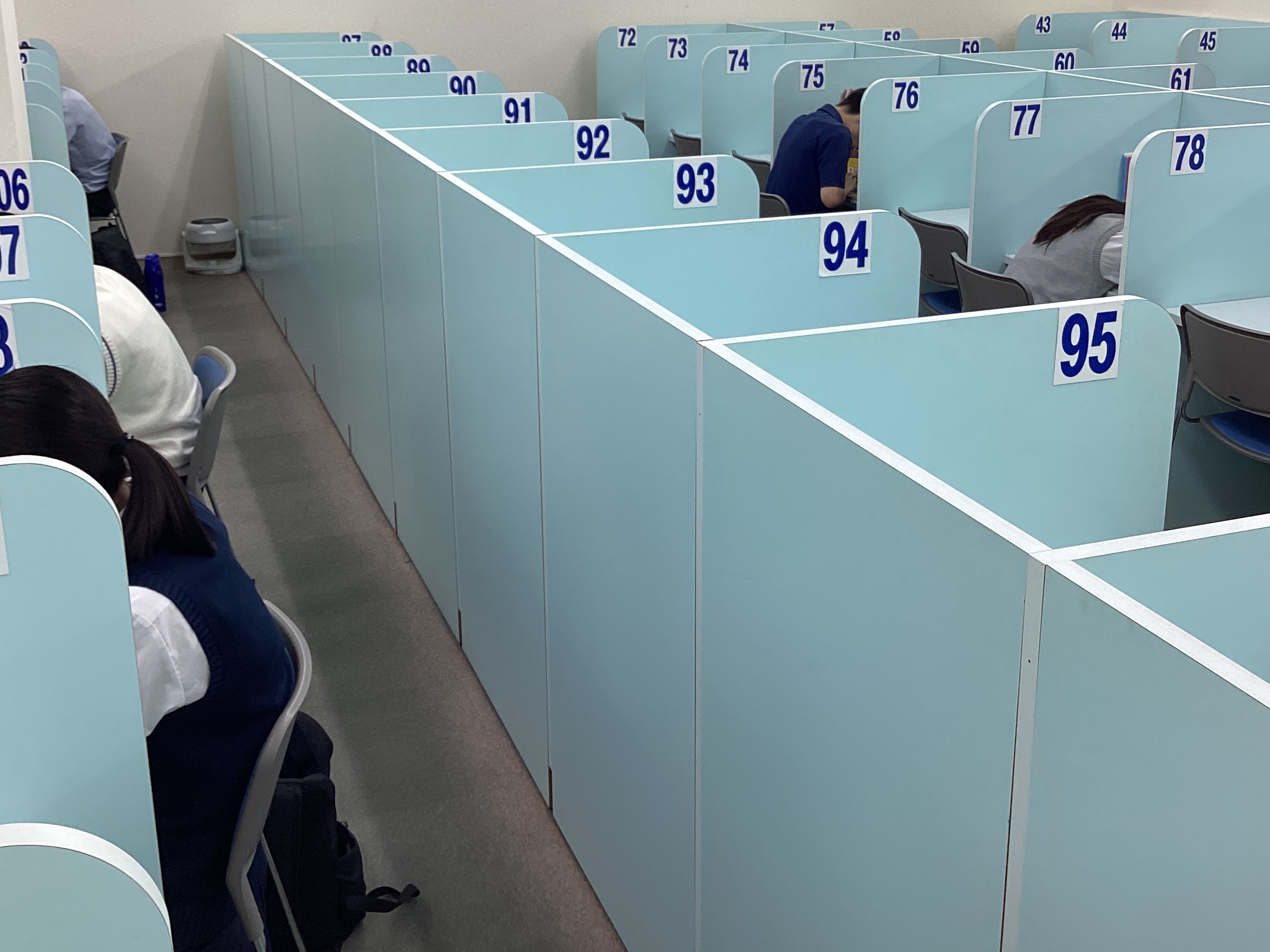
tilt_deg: -17.2
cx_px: 693
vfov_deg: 35.8
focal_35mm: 40
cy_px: 362
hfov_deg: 46.7
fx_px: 1467
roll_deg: -0.1
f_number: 2.4
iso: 80
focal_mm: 3.3
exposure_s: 1/100
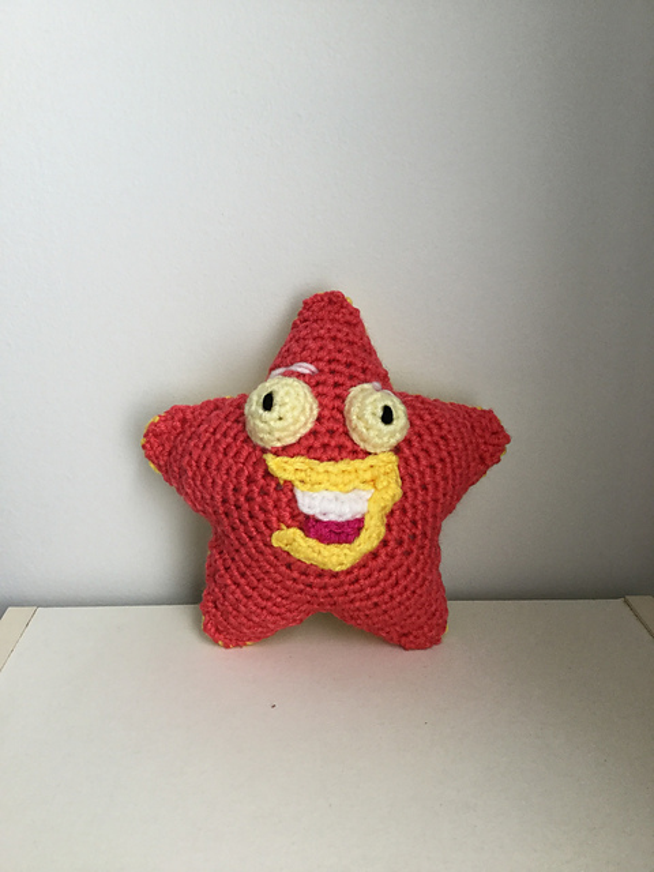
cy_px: 436
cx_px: 327
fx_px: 781
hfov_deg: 45.4
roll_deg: +1.3
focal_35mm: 31
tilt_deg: -18.7
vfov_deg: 58.4
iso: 32
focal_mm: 3.3
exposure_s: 1/30
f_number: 2.4
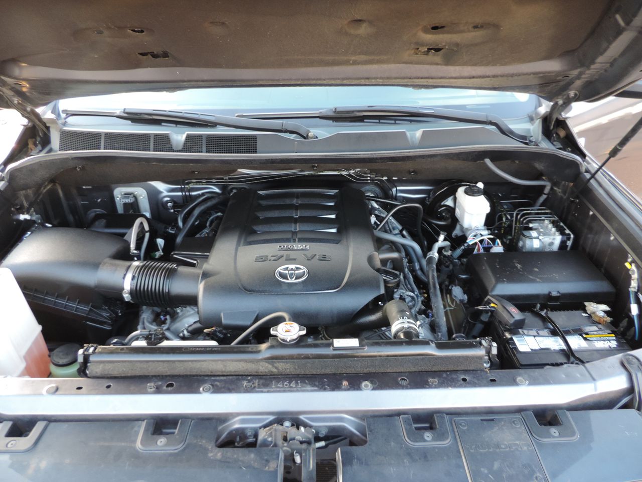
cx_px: 321
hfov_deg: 71.6
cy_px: 241
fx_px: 445
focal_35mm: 24
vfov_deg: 56.8
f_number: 3
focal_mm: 4.3
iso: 250
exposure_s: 1/30
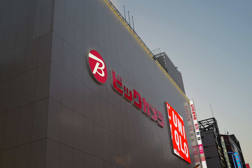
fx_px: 301
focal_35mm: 43
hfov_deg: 45.5
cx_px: 126
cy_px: 84
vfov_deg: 31.2
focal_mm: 43
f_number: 3.2
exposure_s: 1/100
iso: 100
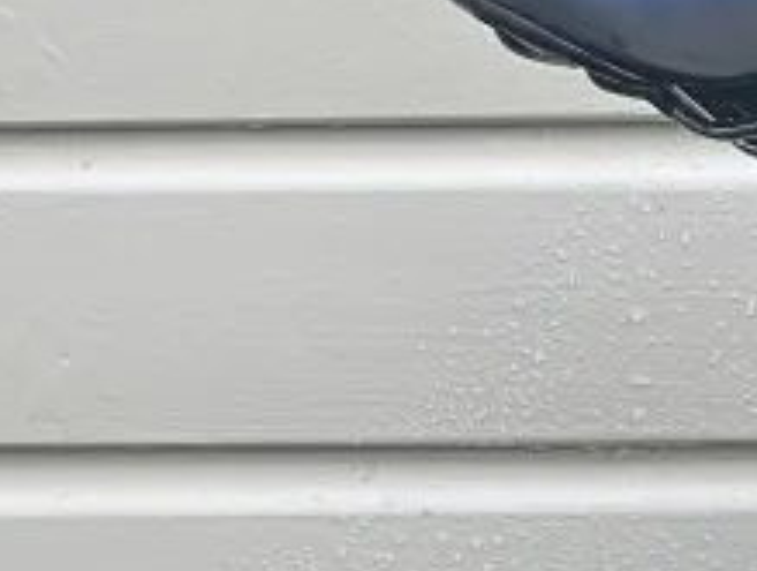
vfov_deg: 9.8
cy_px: 1208
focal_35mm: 140
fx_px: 3067
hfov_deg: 11.4
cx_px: 1867
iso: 80
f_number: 1.78
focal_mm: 6.86
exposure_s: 1/376
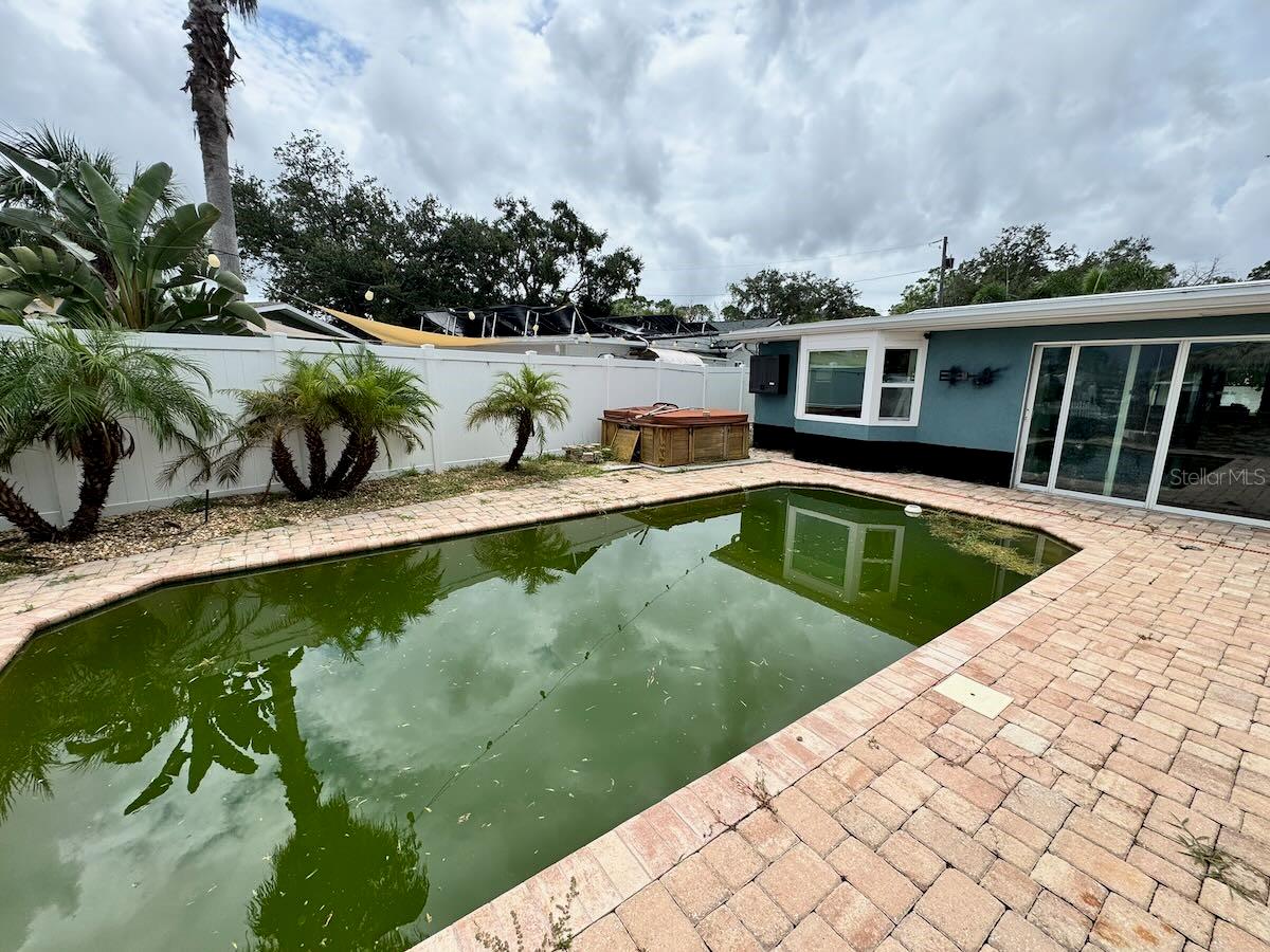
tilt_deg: -12.9
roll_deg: -1.0
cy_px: 476
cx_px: 635
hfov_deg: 102.1
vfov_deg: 85.7
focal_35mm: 14
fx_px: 514
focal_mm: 2.22
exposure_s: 1/1236
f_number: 2.2
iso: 50
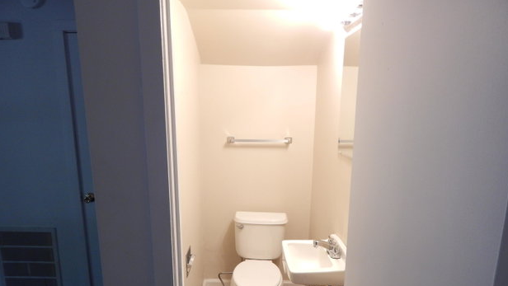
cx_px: 249
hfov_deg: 71.9
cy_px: 184
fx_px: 350
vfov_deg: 44.0
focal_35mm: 26
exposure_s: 1/30
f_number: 3
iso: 200
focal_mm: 4
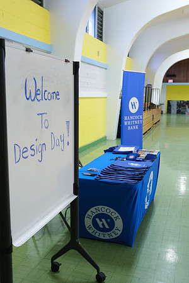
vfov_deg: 54.4
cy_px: 142
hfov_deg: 37.9
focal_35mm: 35
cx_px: 94
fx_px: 276
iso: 2500
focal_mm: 23.4
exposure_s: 1/125
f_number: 2.8
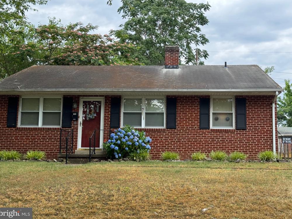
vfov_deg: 29.7
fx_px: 413
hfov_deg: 38.9
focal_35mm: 49
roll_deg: -1.1
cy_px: 108
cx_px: 145
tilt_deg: +7.4
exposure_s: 1/765
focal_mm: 6.76
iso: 64
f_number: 1.78
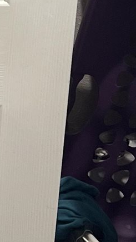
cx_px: -288
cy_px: -6
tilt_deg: -13.4
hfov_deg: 7.1
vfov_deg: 14.1
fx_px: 961
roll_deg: +1.4
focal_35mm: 150
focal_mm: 5.7
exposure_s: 1/60
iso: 80
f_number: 1.5
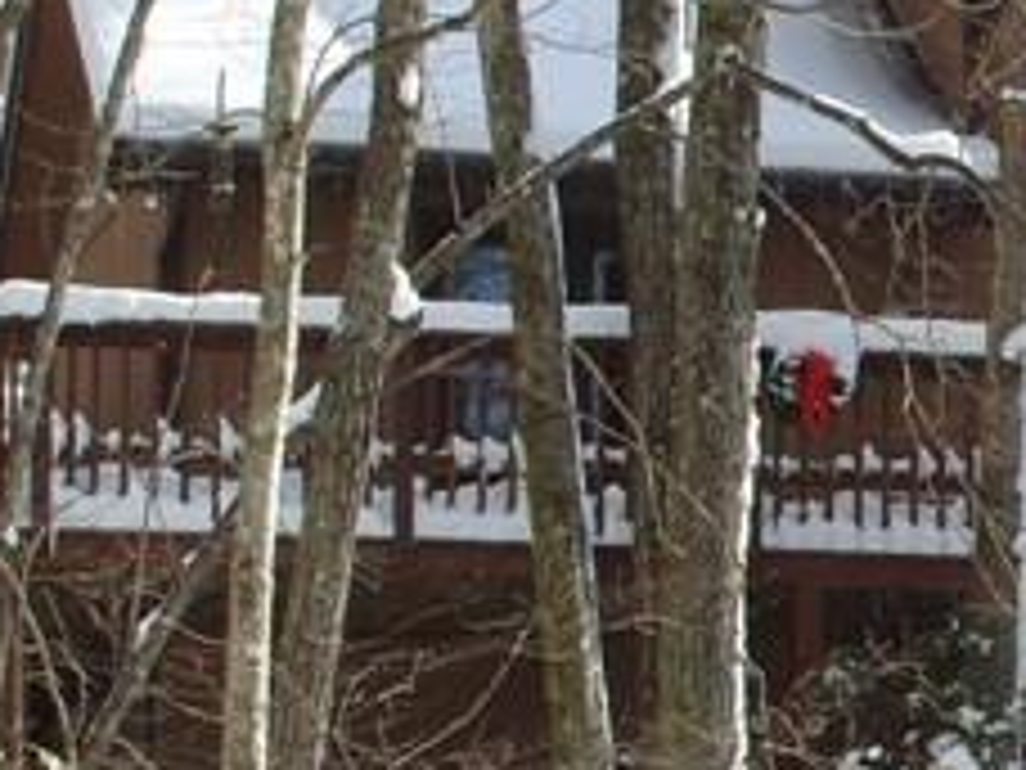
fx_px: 4653
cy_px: 527
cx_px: 1606
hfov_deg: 11.9
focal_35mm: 157
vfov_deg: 9.4
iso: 80
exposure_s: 1/250
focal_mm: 7.8
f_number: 5.3
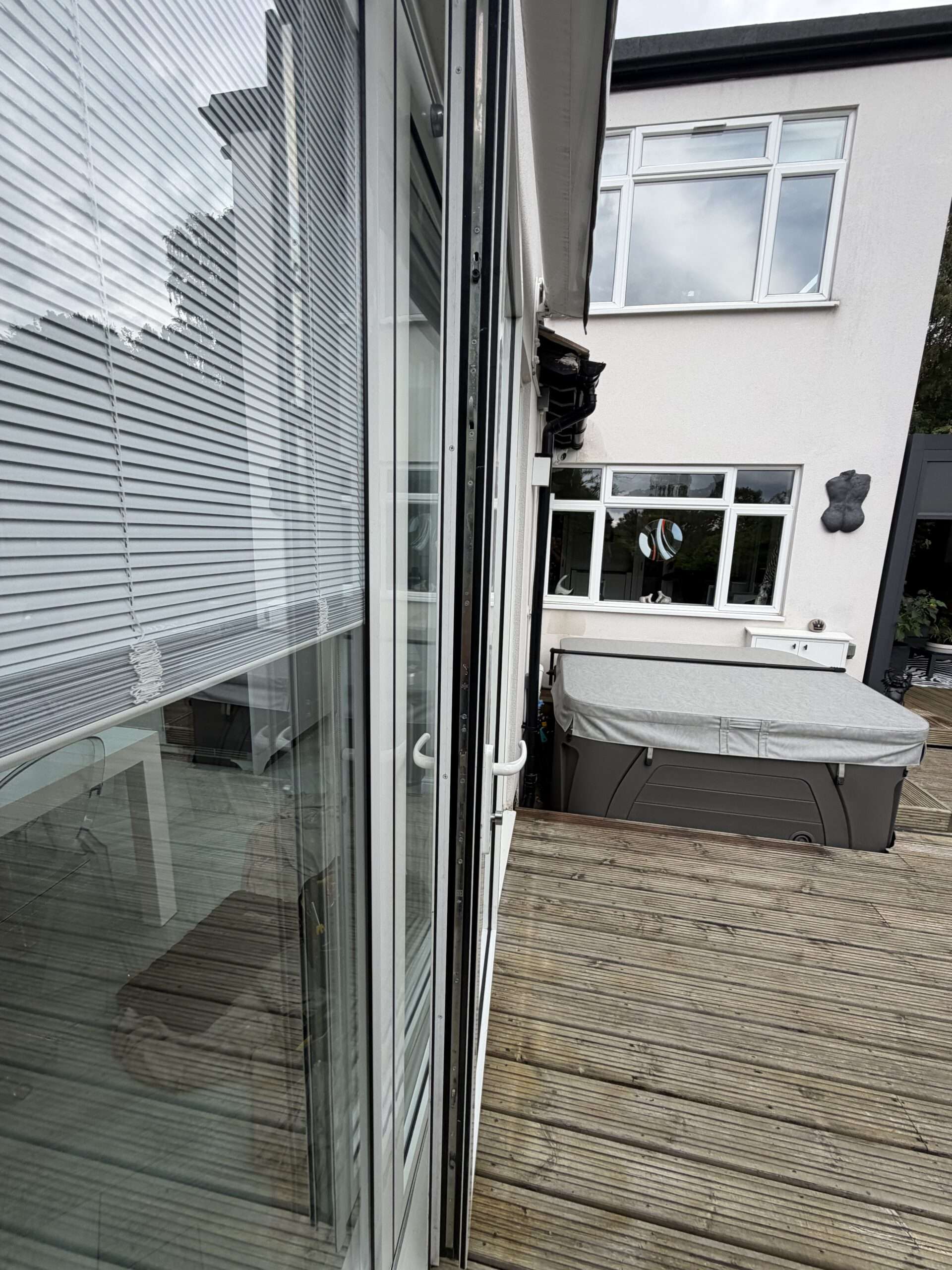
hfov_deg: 85.7
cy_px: 635
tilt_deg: -10.6
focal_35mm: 14
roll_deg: -2.4
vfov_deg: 102.1
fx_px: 513
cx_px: 476
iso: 64
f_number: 2.2
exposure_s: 1/502
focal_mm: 2.22
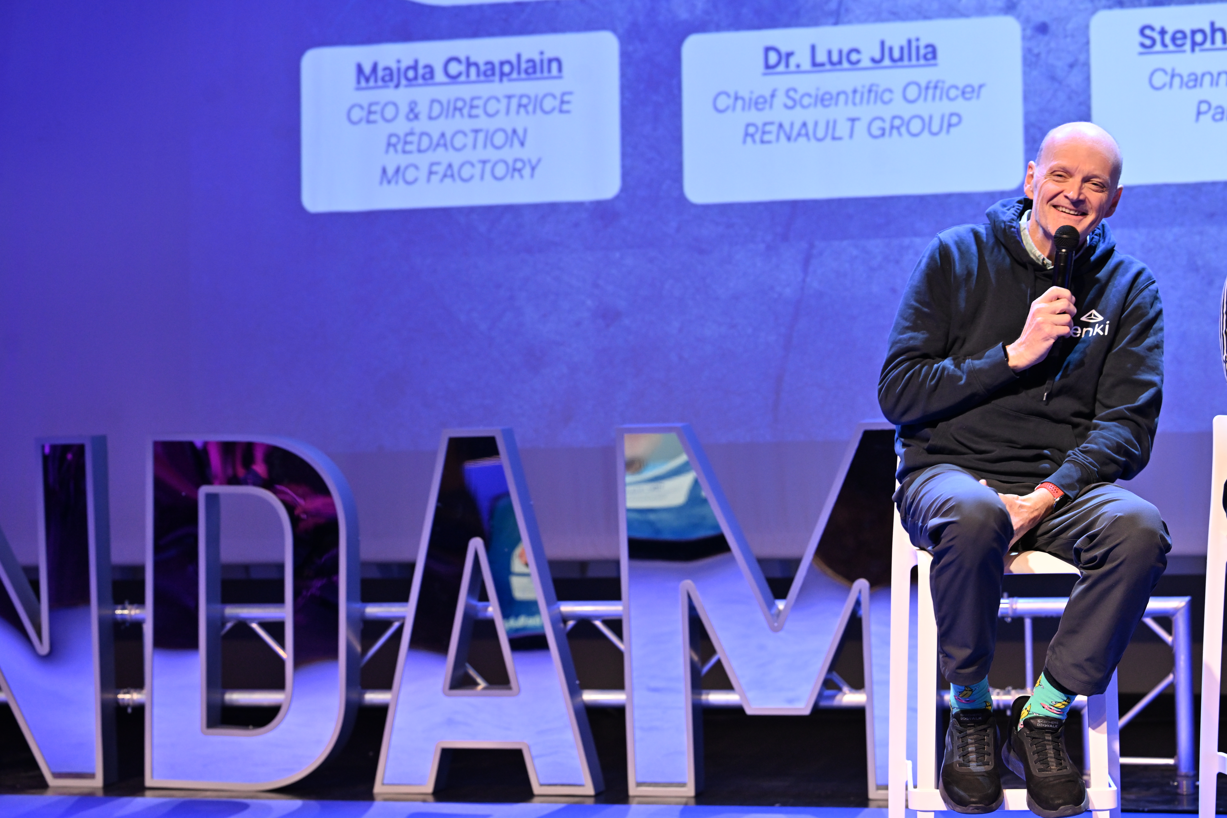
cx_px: 614
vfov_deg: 15.4
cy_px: 409
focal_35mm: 89
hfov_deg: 22.9
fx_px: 3033
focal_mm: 89
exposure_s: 1/100
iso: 1600
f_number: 4.5
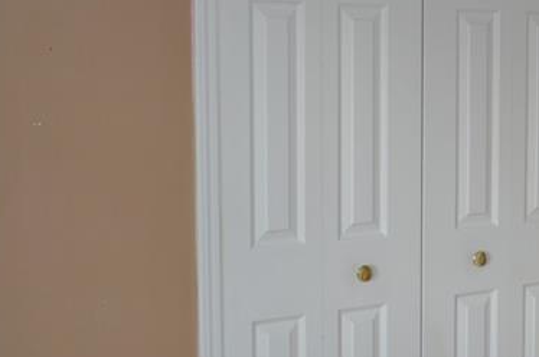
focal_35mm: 74
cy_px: 154
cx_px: 513
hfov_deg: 26.2
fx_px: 1106
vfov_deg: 18.3
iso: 400
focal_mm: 18
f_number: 4
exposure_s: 1/60
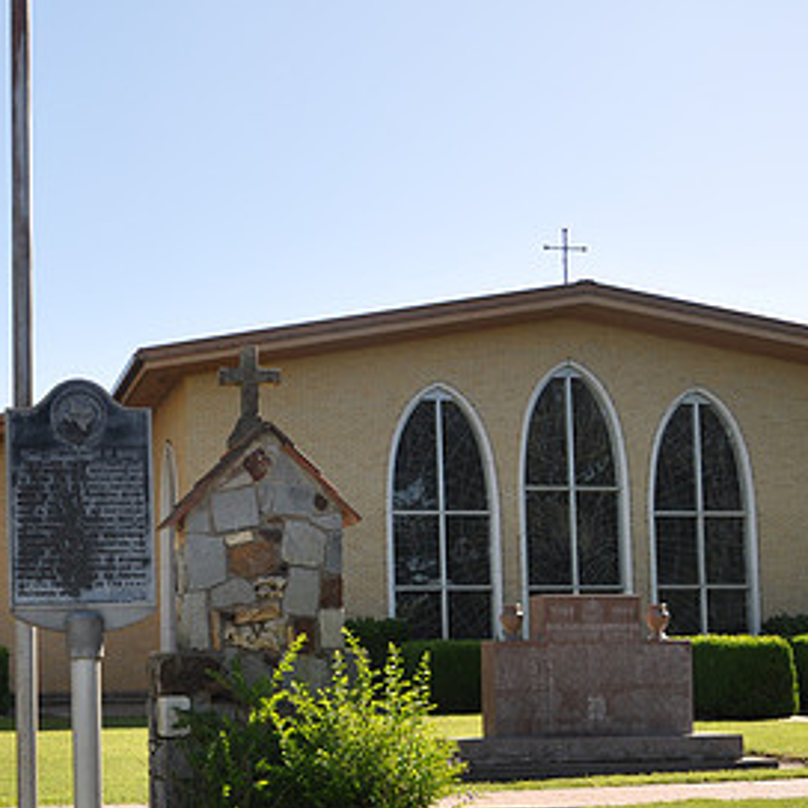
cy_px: 557
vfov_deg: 29.8
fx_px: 1503
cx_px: 107
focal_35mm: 57
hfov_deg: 29.1
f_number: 7.1
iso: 200
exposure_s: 1/200
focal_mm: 21
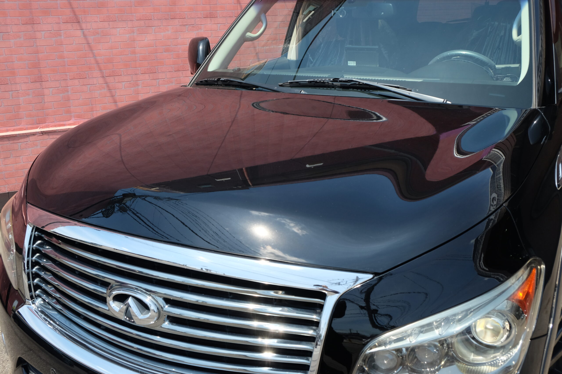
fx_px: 562
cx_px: 281
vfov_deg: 36.9
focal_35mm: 36
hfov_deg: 53.1
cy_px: 187
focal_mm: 24.3
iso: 400
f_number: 7.1
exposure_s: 1/400
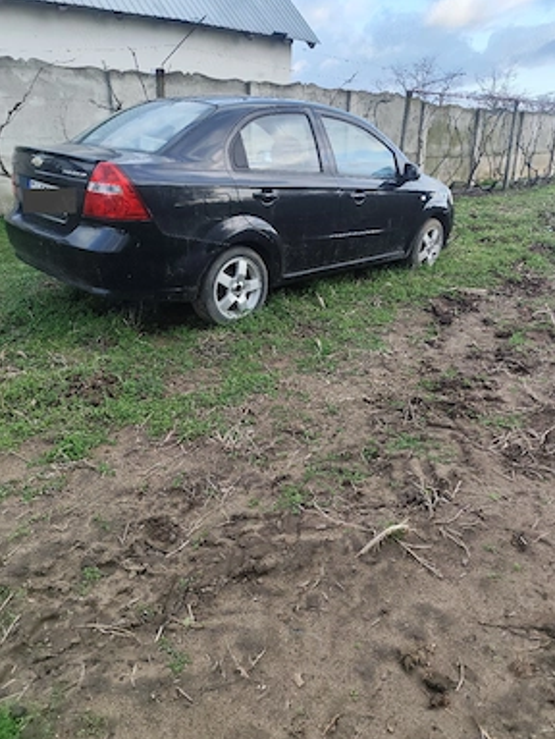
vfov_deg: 71.5
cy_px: 363
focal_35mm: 24
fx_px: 512
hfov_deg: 56.9
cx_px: 281
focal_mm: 6.19
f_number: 1.65
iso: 50
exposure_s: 1/208
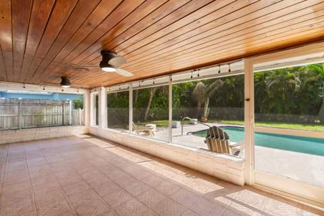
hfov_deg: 96.7
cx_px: 162
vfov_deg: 73.7
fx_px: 144
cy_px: 108
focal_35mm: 16
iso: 500
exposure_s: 1/160
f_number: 11
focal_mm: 16
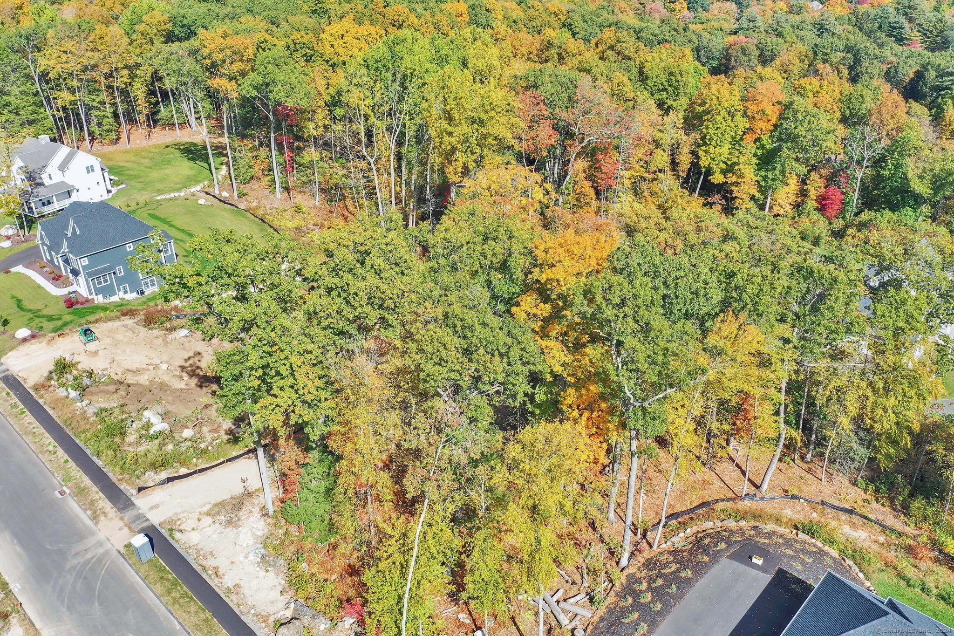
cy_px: 318
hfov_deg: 65.5
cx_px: 477
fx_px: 742
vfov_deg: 46.4
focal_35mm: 28
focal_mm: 10.26
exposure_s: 1/320
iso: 100
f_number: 5
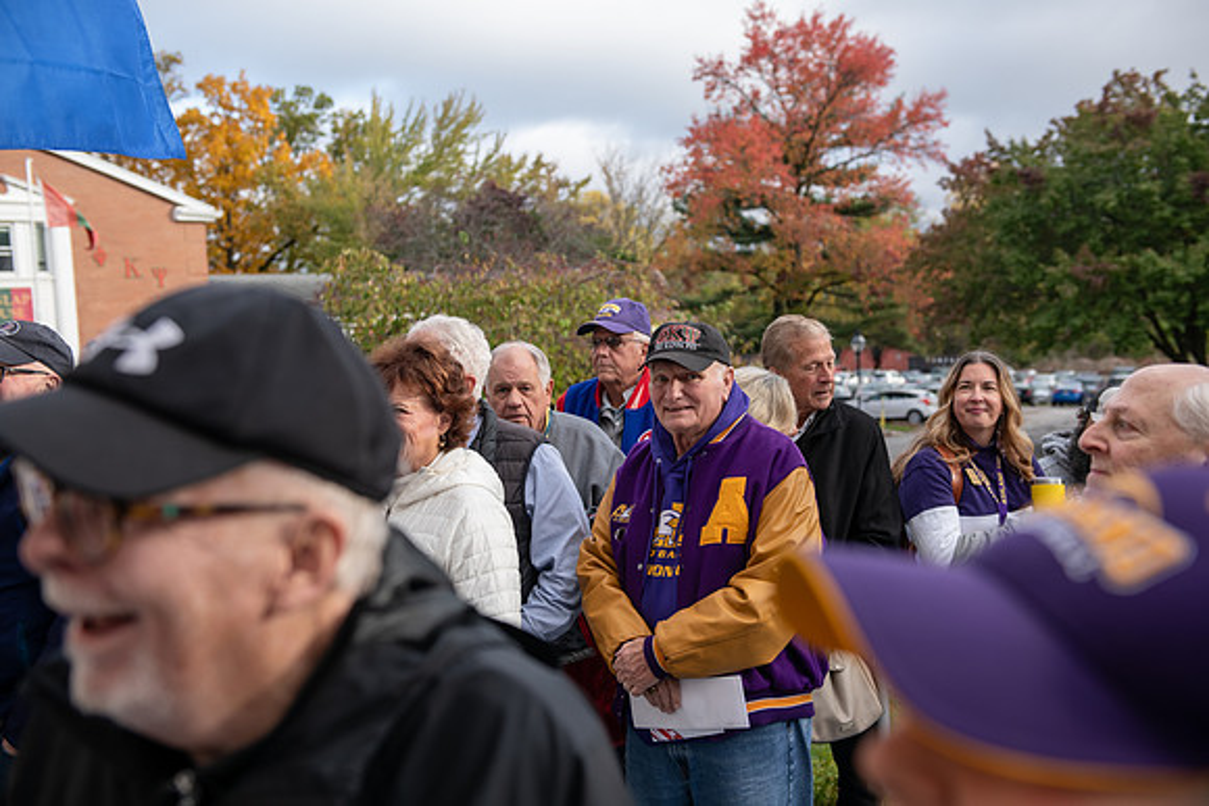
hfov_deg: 46.4
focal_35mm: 42
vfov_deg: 31.9
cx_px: 604
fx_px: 1411
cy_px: 403
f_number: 3.5
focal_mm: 42
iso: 200
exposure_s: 1/400
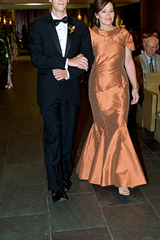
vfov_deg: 32.6
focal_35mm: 61
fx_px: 406
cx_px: 96
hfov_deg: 22.3
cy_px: 80
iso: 1600
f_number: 4
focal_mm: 40
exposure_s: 1/80
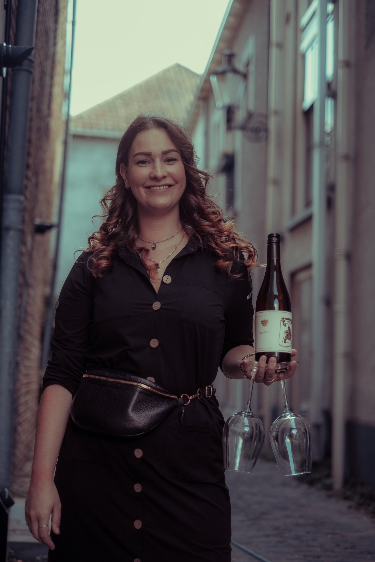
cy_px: 281
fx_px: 828
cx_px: 188
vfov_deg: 37.5
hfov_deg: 25.5
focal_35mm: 53
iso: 250
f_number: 1.4
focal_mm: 35
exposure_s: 1/500
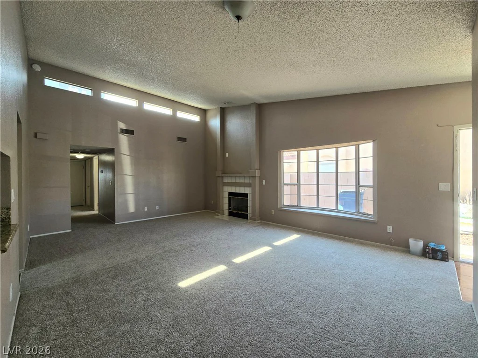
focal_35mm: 13
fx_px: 180
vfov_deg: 89.9
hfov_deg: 106.2
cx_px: 239
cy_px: 179
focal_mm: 2.2
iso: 80
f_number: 2.2
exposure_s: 1/120
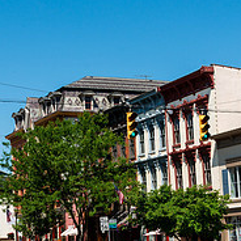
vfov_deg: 19.0
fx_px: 717
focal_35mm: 91
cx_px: 75
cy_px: 166
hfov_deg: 19.0
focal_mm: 34
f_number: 10
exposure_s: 1/200
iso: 100
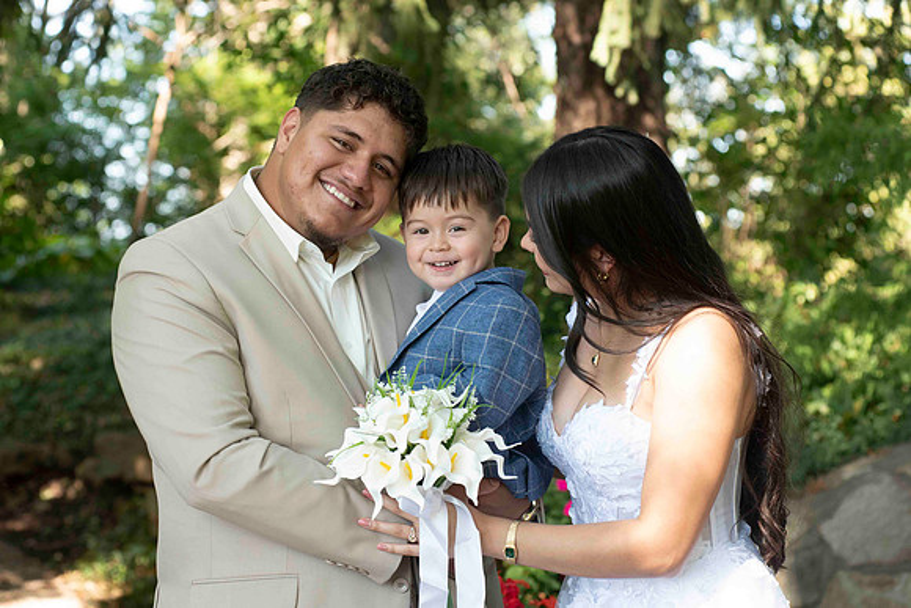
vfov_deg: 16.4
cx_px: 454
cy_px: 293
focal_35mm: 83
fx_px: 2107
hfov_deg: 24.4
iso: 800
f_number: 5.6
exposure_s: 1/250
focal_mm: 80
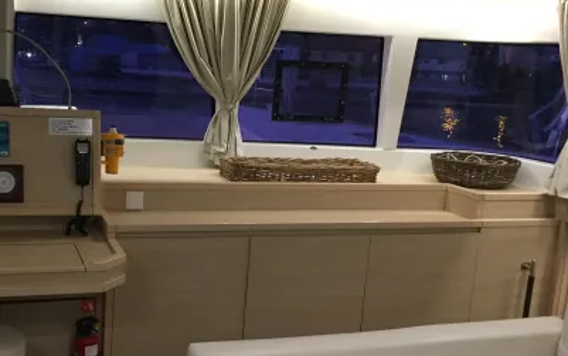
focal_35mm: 46
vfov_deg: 28.0
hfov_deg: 43.1
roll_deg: -5.9
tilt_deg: -11.6
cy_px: 208
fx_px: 712
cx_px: 210
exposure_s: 1/33
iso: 200
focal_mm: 4.15
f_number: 2.2
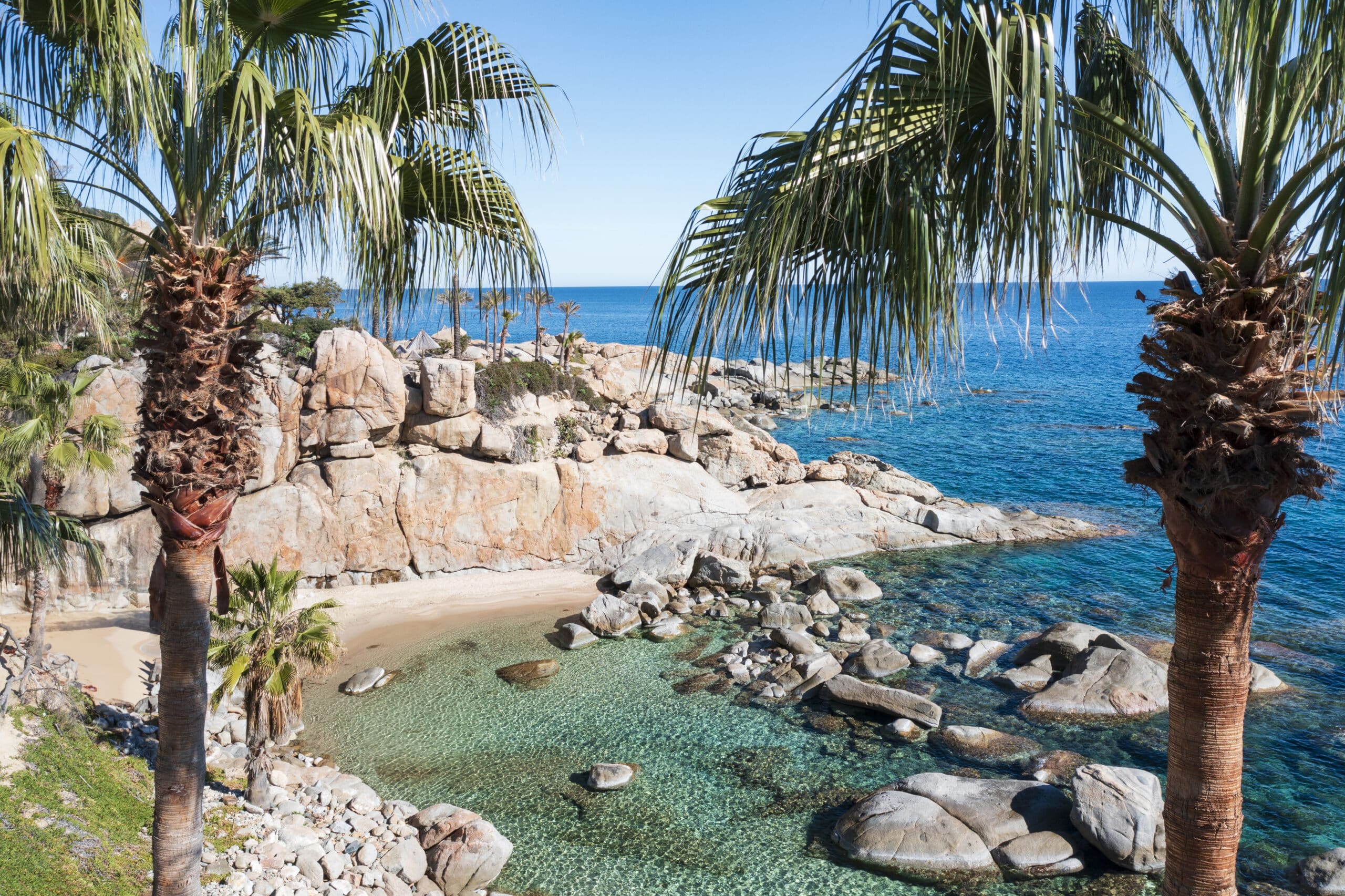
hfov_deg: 65.5
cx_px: 672
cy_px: 448
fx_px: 1046
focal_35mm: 28
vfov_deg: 46.4
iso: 100
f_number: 5
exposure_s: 1/160
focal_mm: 10.26
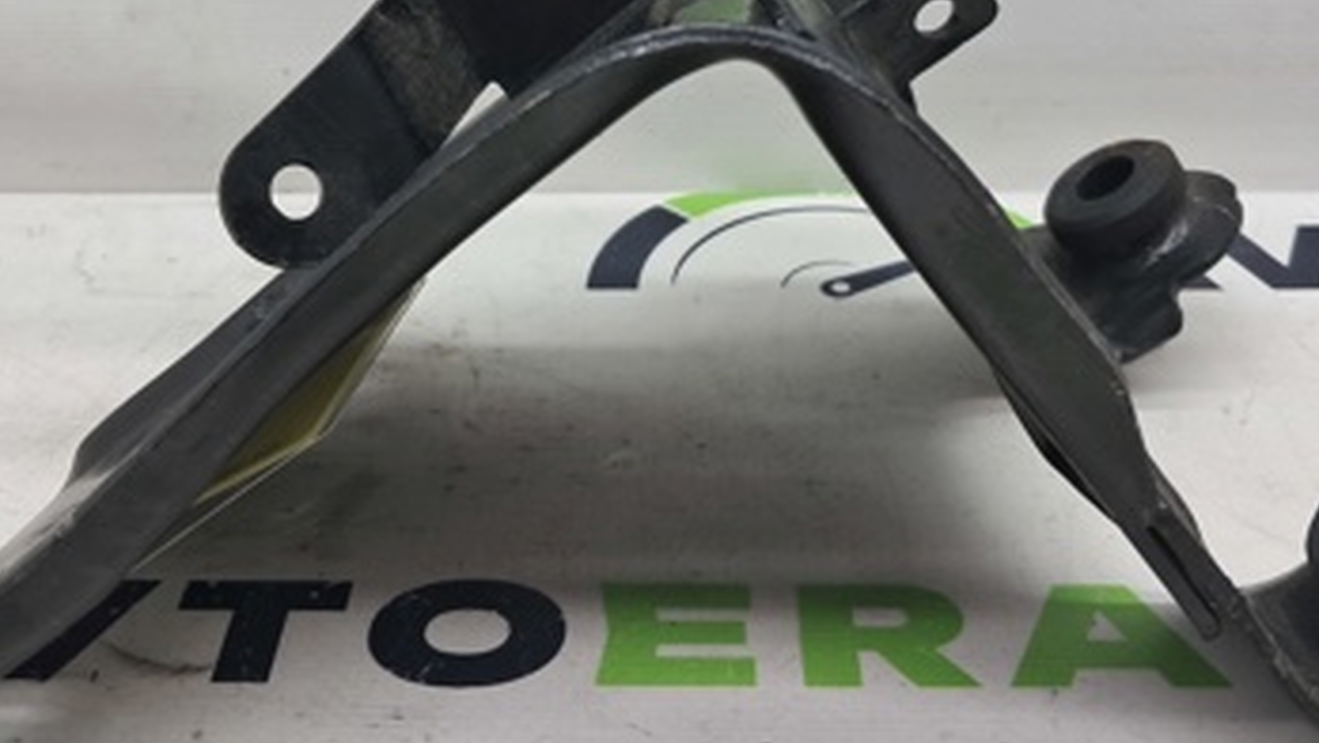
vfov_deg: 21.4
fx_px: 1889
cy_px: -17
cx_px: 622
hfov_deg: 38.5
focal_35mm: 54
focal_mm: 4
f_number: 1.8
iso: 50
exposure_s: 1/50
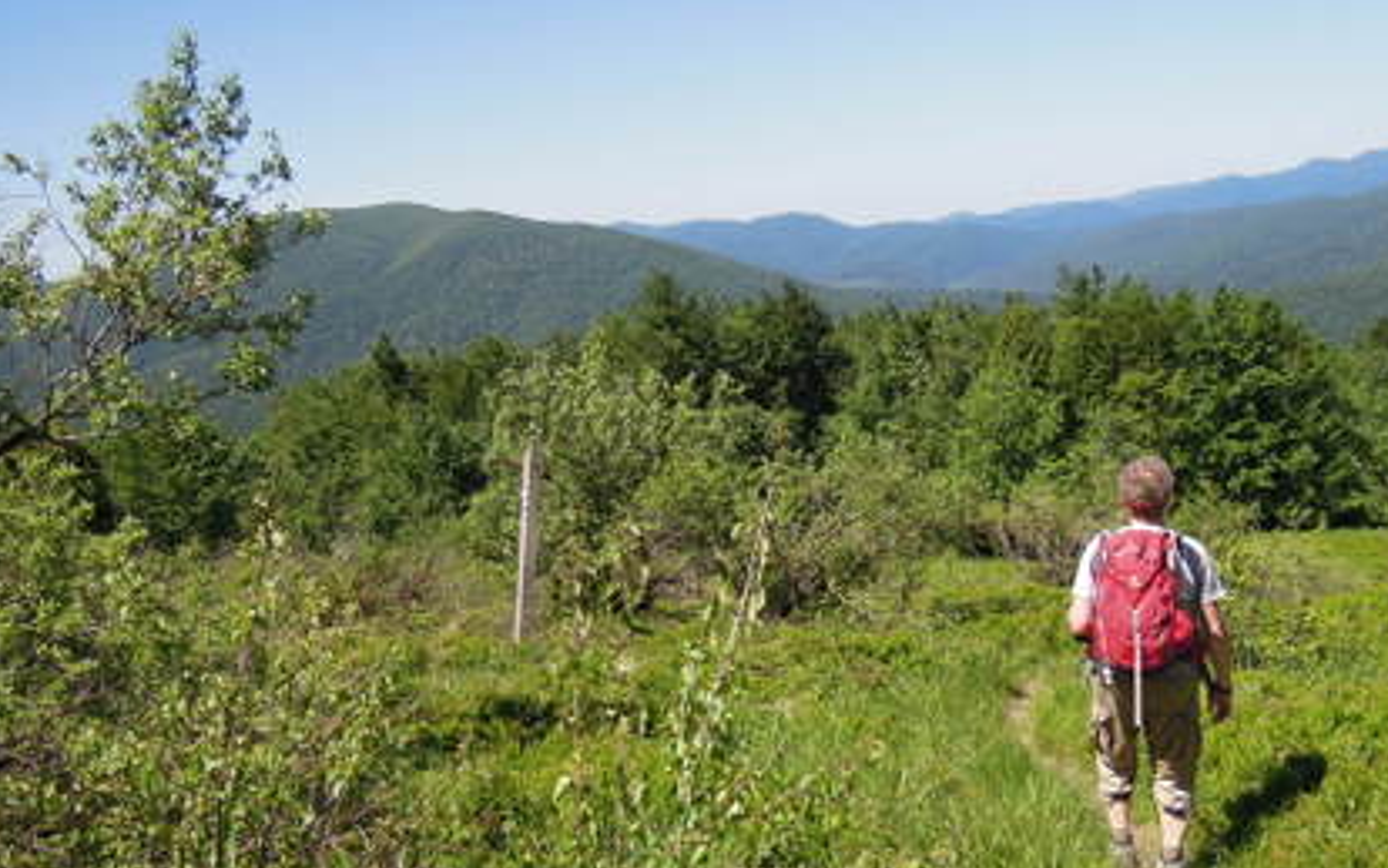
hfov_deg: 46.2
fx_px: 1627
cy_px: 489
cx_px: 681
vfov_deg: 29.9
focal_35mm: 43
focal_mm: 6.3
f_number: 2.8
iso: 160
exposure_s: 1/1250
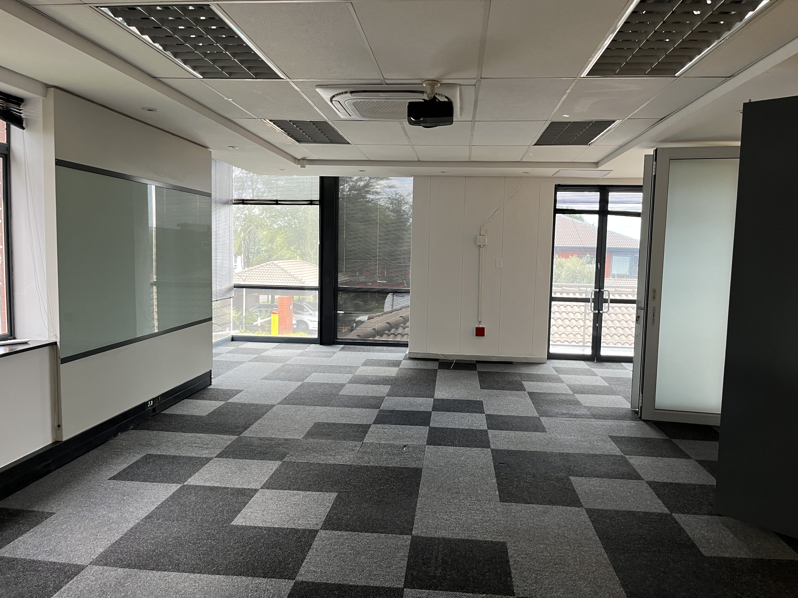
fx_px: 599
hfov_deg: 67.3
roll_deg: -2.4
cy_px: 299
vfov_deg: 53.1
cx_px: 399
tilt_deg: -5.6
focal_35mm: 26
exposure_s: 1/51
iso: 80
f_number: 1.6
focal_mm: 5.1
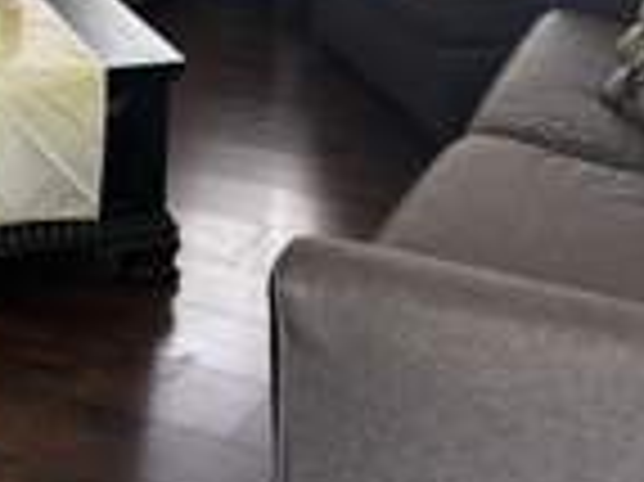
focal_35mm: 87
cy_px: -119
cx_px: 221
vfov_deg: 16.2
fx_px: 1617
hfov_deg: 22.4
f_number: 1.6
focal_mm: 5.96
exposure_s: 1/121
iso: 100
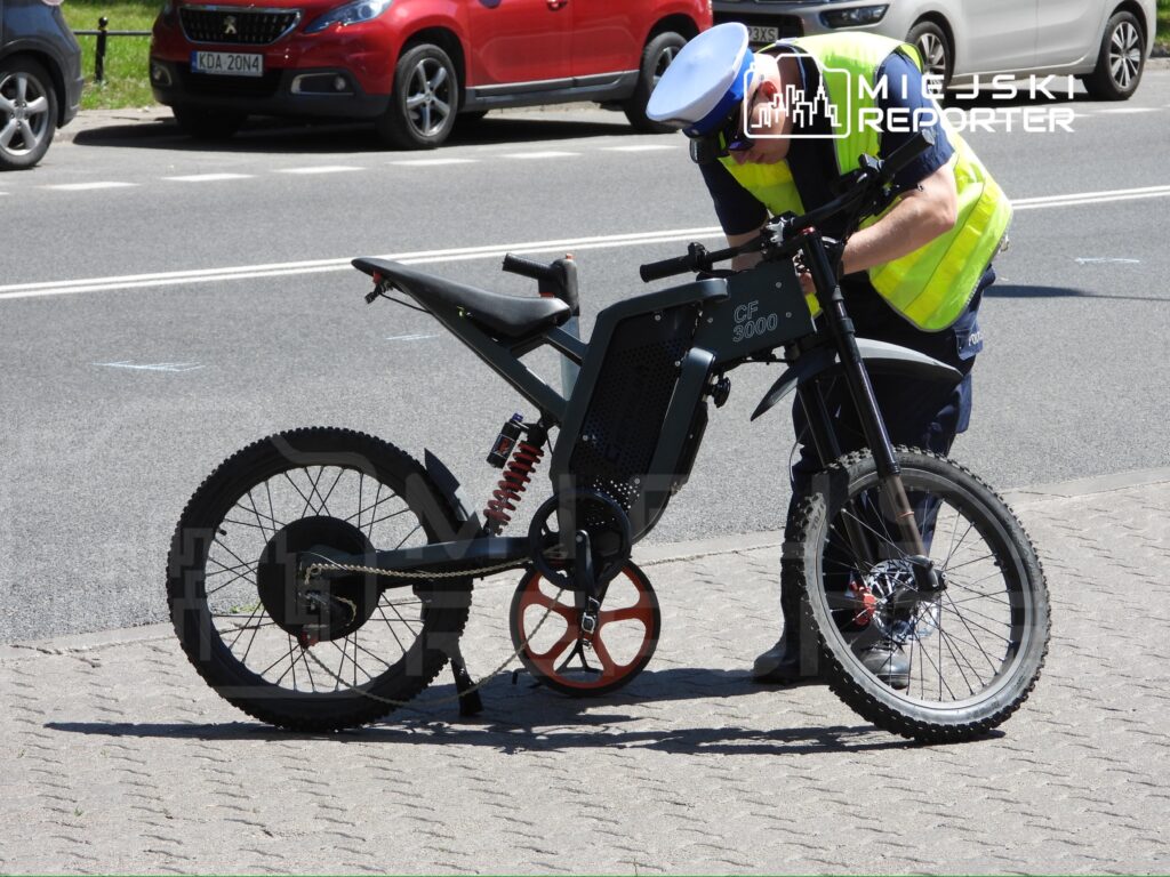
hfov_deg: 12.7
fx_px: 5239
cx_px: 585
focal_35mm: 155
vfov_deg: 9.6
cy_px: 438
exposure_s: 1/500
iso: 100
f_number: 4
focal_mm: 27.9
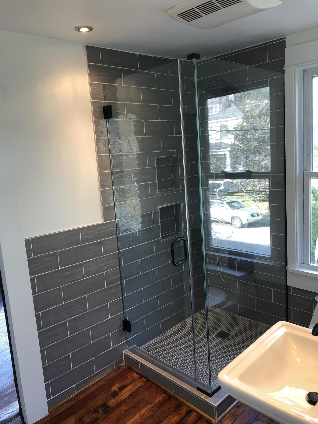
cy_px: 212
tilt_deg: -10.0
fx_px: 343
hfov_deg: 49.7
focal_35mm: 28
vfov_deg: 63.4
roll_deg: +4.7
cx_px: 159
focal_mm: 3.99
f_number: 1.8
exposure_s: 1/24
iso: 32
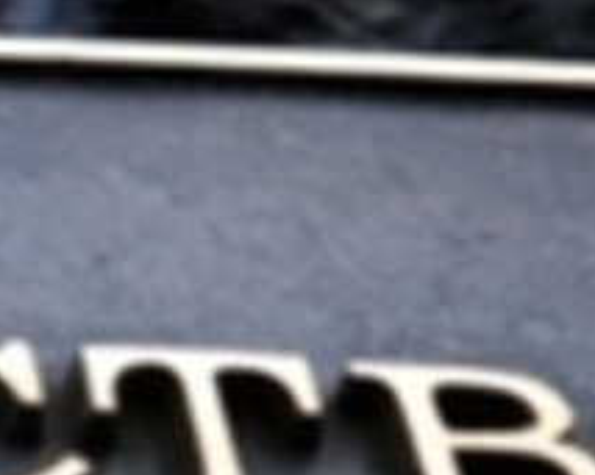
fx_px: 3450
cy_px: 686
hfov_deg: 9.1
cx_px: -717
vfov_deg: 7.8
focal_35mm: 196
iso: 400
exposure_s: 1/500
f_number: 4
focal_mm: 35
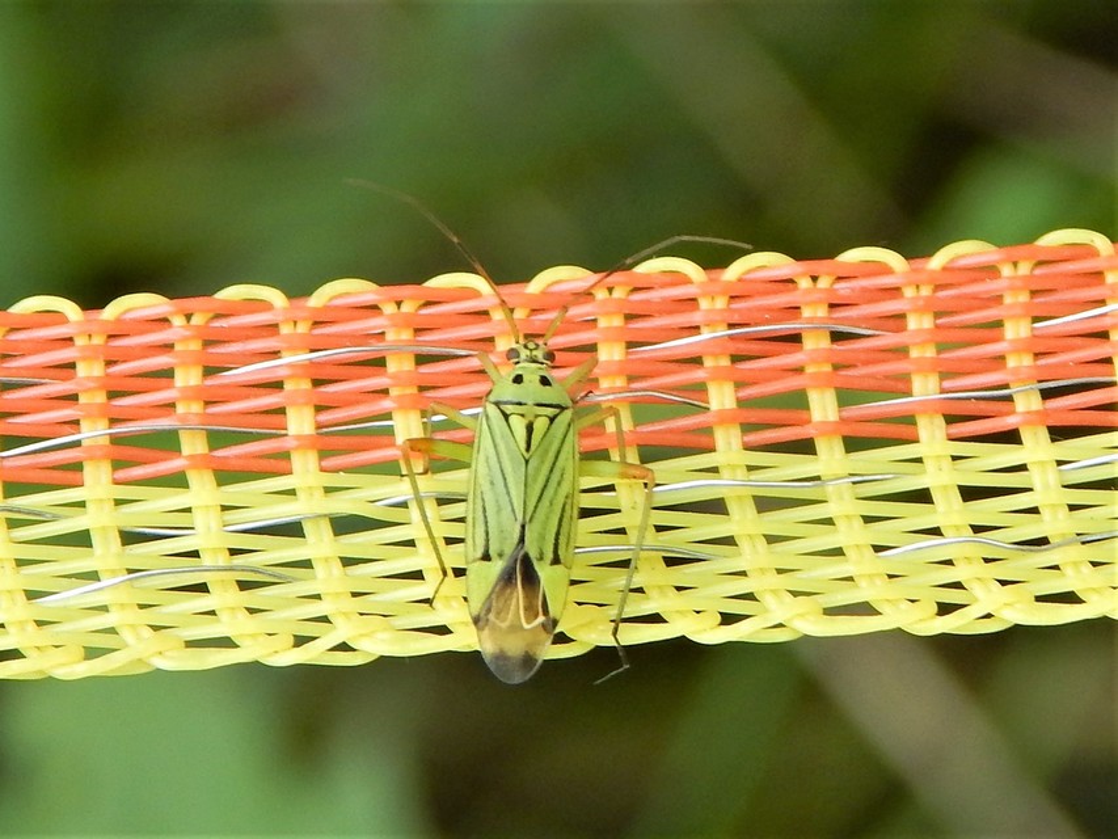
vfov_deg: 17.4
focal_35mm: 85
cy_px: 420
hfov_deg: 23.0
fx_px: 2746
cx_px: 559
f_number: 4.3
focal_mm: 15.3
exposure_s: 1/60
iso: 125
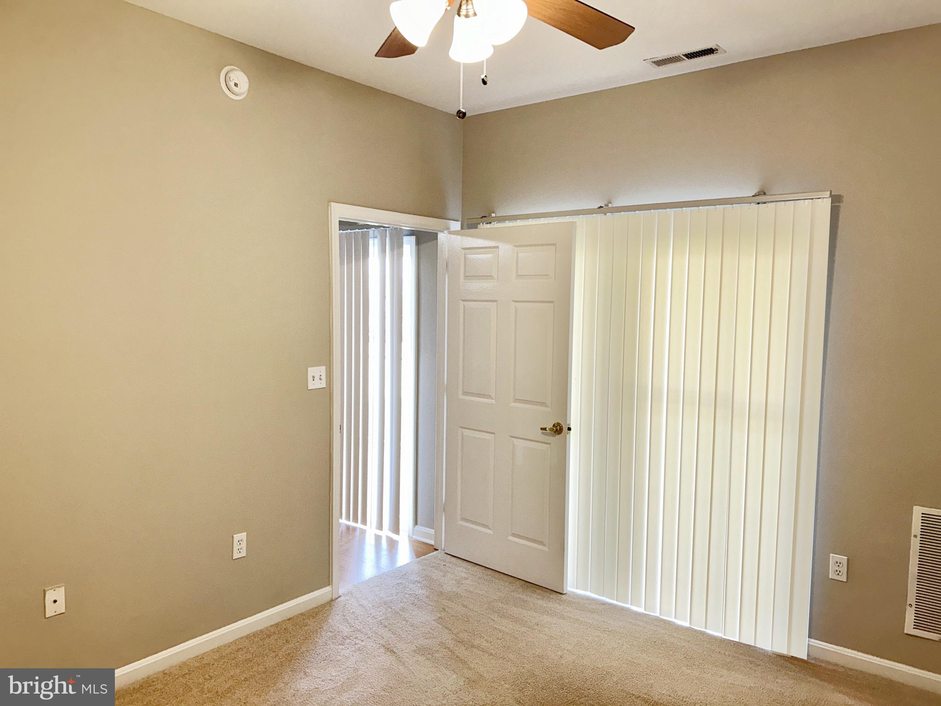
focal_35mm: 26
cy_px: 353
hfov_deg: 67.3
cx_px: 470
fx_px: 707
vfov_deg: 53.1
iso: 100
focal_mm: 5.7
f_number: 1.5
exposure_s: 1/120
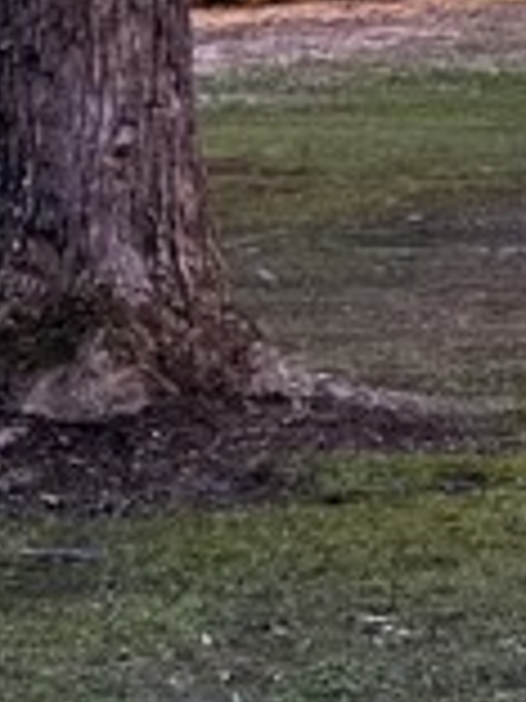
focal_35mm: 237
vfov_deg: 8.3
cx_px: 823
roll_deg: +0.2
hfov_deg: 6.2
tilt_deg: -6.9
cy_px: 734
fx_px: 4802
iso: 1000
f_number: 1.78
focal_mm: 6.76
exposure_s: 1/2
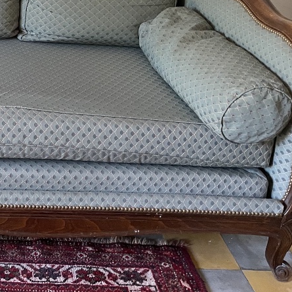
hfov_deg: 25.2
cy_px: 31
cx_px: -51
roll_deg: -1.0
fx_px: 592
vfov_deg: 26.8
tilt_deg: -19.2
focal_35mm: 62
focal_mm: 4.2
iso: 320
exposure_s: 1/60
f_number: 1.6
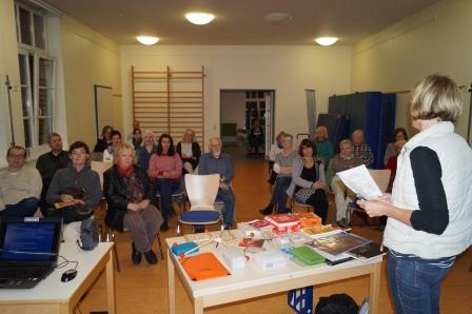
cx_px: 236
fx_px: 354
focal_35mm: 27
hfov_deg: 67.4
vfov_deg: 47.9
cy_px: 157
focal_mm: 18
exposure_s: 1/160
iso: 800
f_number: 3.5
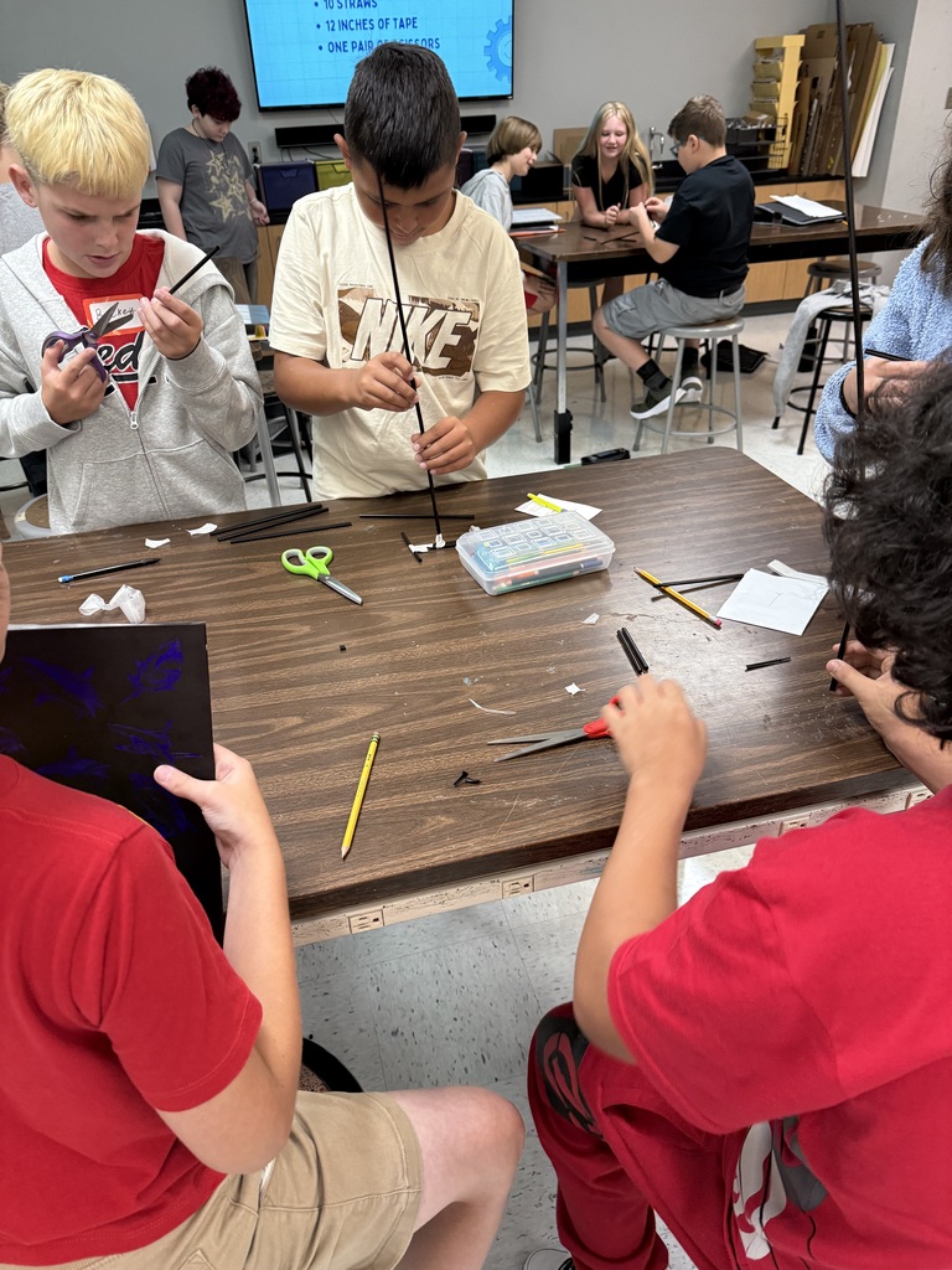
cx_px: 476
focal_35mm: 24
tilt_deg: -30.6
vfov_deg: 71.6
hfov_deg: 56.8
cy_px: 635
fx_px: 880
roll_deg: +2.9
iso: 250
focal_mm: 6.76
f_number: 1.78
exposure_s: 1/60
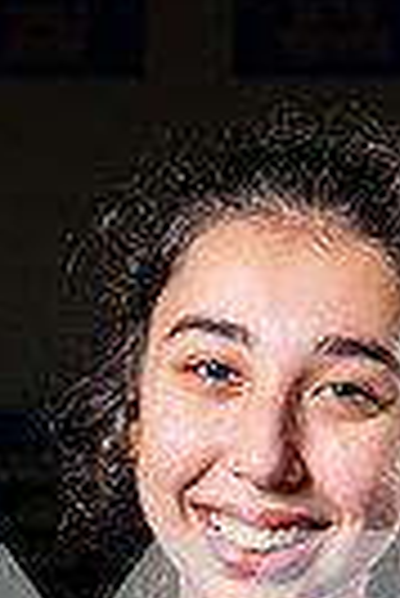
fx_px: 3424
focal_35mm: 206
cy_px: 989
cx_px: 193
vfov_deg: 9.6
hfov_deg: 6.7
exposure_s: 1/250
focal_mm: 61
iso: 400
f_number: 8
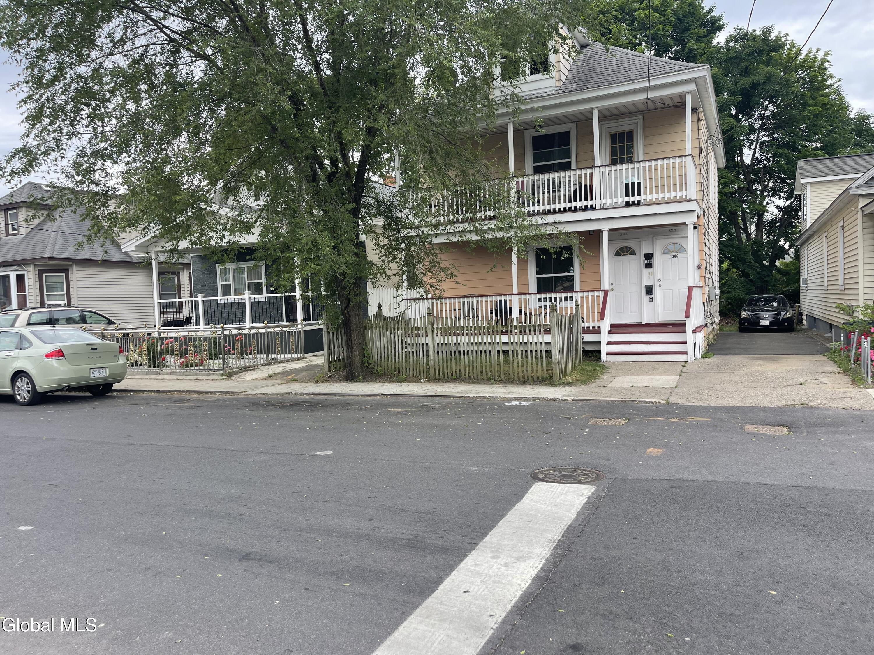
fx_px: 631
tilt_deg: -2.9
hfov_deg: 69.4
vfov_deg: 54.9
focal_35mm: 25
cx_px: 437
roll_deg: +2.2
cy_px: 328
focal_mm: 5.1
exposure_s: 1/780
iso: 32
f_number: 1.6
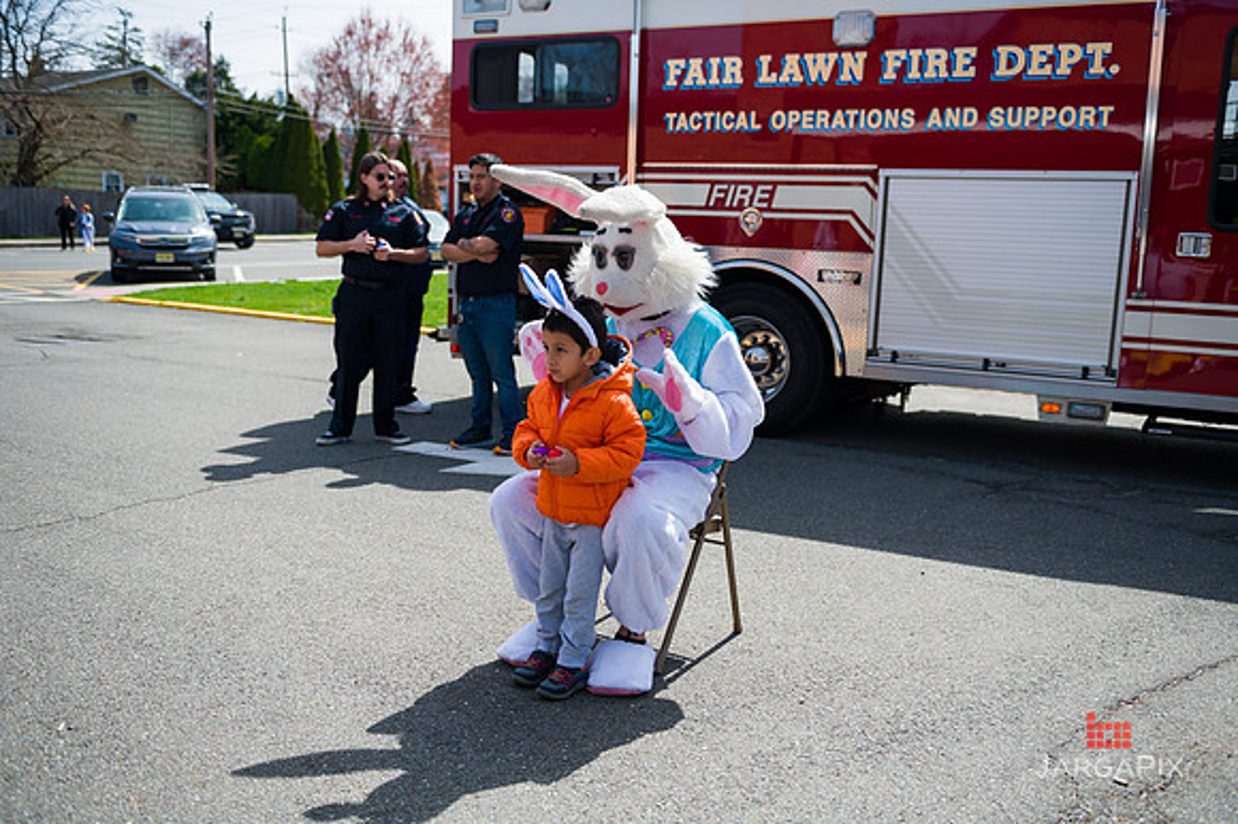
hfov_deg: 58.7
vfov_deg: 41.1
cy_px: 412
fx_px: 1100
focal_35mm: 32
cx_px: 619
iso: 200
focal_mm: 32
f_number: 4
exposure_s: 1/3200
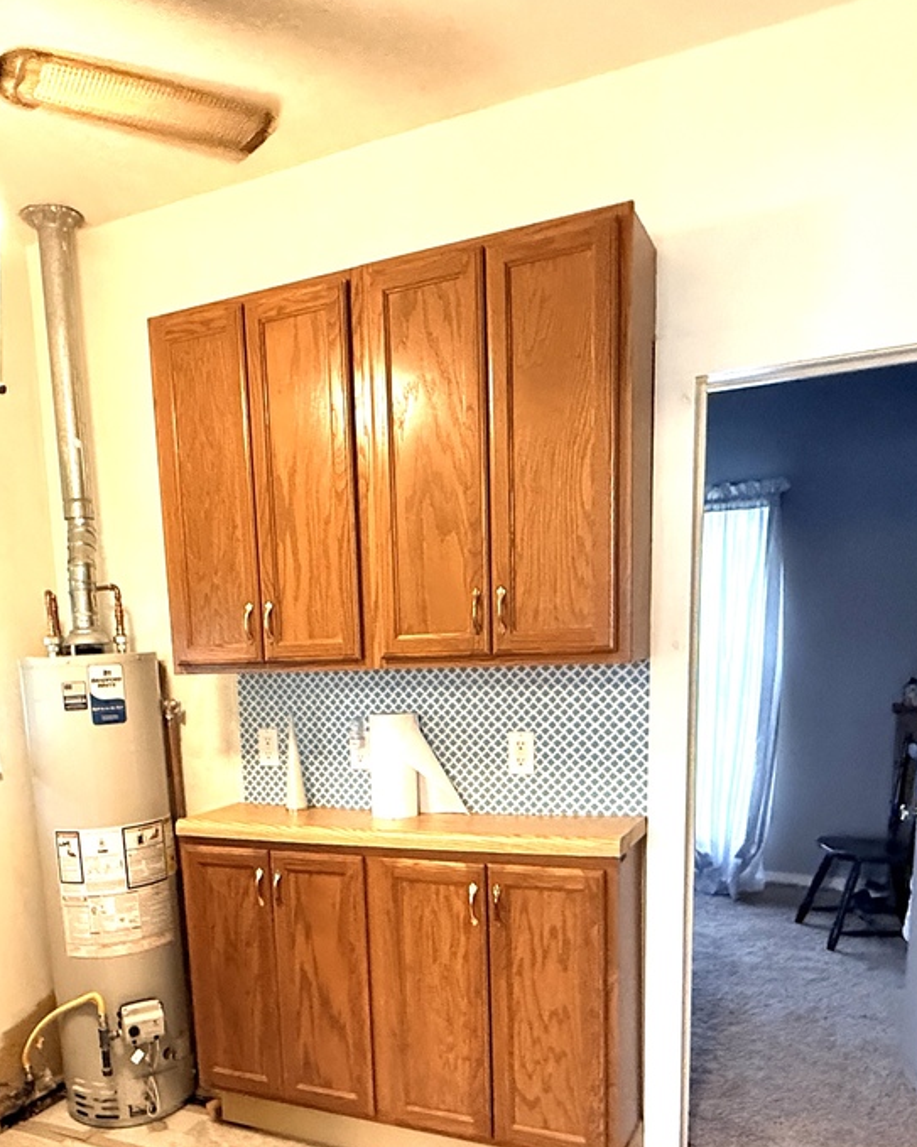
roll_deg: +2.8
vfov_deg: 58.4
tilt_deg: -8.4
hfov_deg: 49.5
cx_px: 345
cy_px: 809
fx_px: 984
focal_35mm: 29
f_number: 2.2
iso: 800
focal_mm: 2.22
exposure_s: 1/60
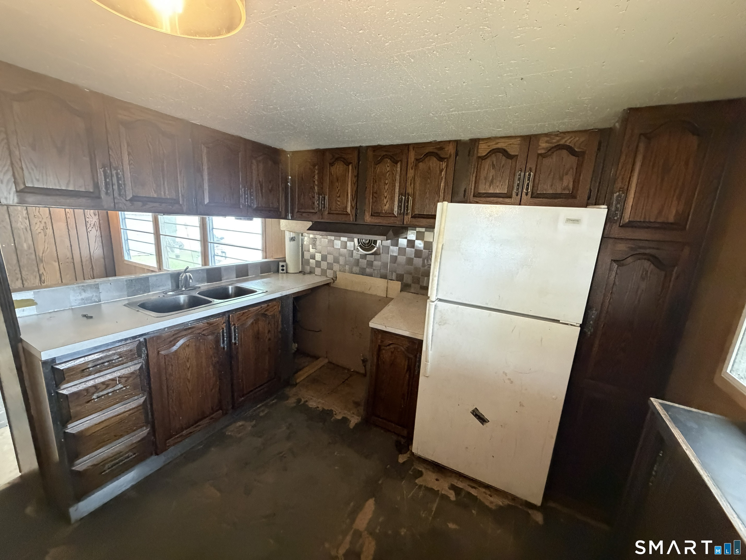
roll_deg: -3.4
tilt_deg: -11.5
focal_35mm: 14
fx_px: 302
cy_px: 280
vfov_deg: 85.7
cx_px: 373
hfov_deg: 102.1
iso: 800
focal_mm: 2.22
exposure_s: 1/60
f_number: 2.2
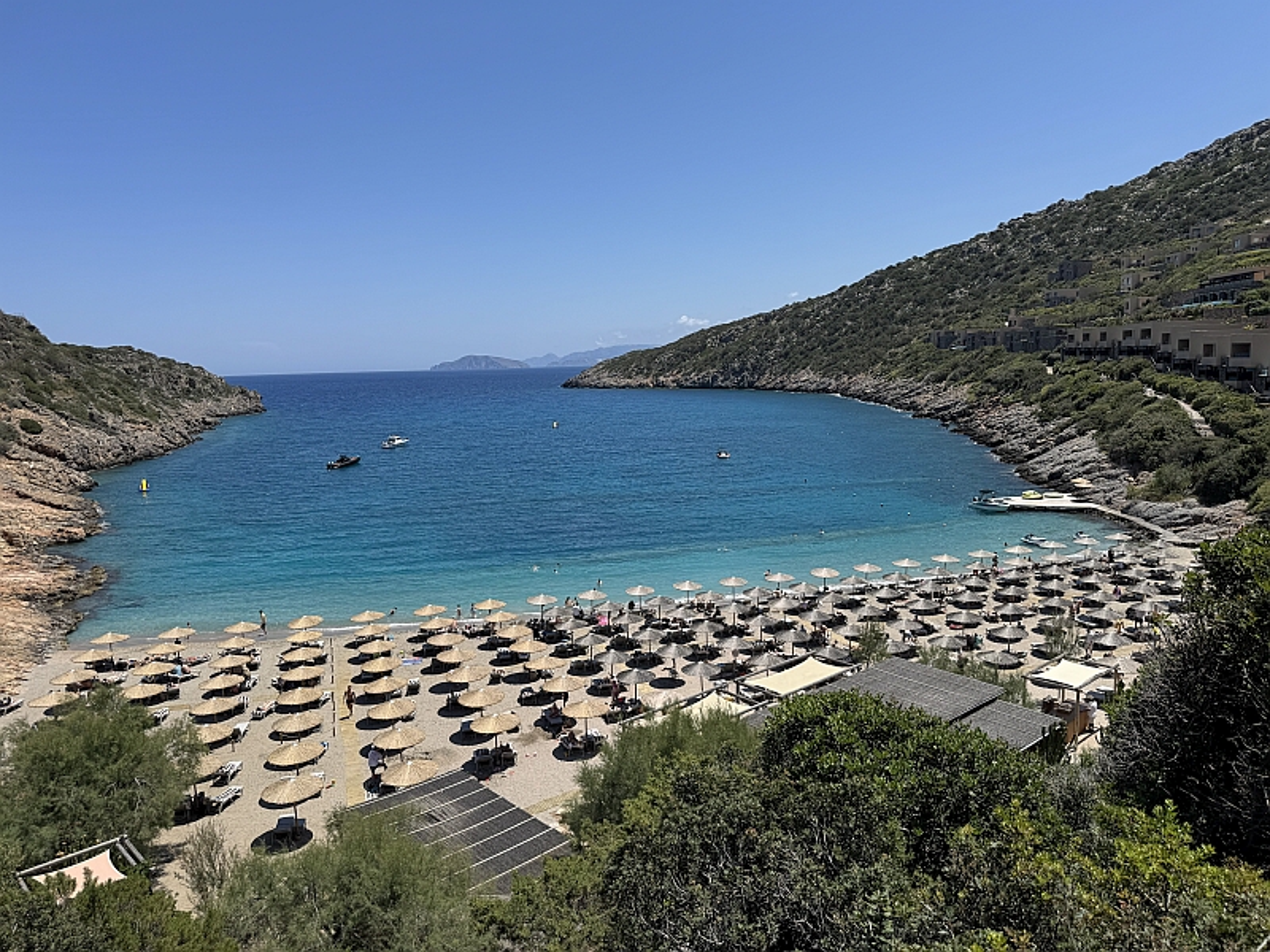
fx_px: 881
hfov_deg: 71.6
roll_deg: +2.2
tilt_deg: -7.6
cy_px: 476
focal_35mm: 24
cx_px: 635
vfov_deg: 56.8
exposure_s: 1/5814
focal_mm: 6.76
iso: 80
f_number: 1.78
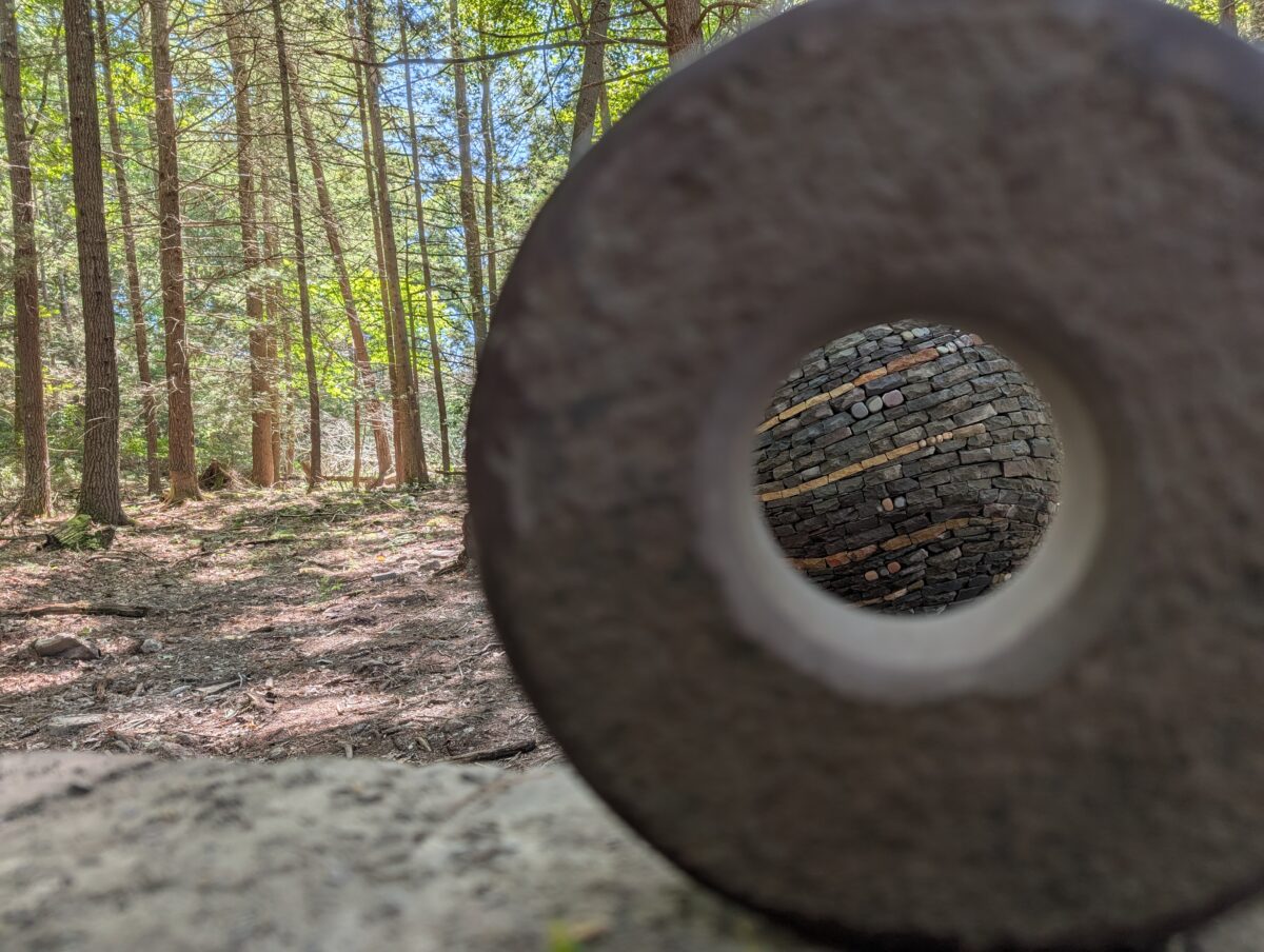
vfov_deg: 57.0
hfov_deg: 71.5
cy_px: 476
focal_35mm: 24
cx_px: 632
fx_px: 878
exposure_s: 1/647
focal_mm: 6.9
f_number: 1.68
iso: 18
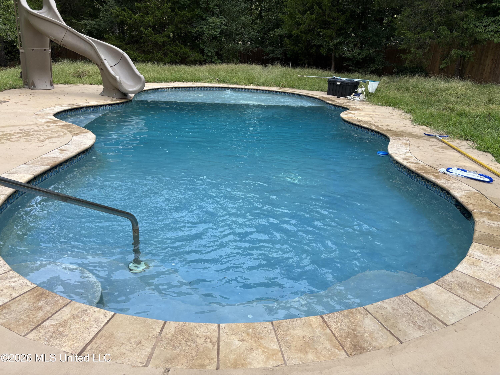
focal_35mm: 26
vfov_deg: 53.1
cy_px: 188
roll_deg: -3.3
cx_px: 250
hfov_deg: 67.3
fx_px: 376
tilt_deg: -20.2
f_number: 1.6
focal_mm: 5.96
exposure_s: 1/510
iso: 50
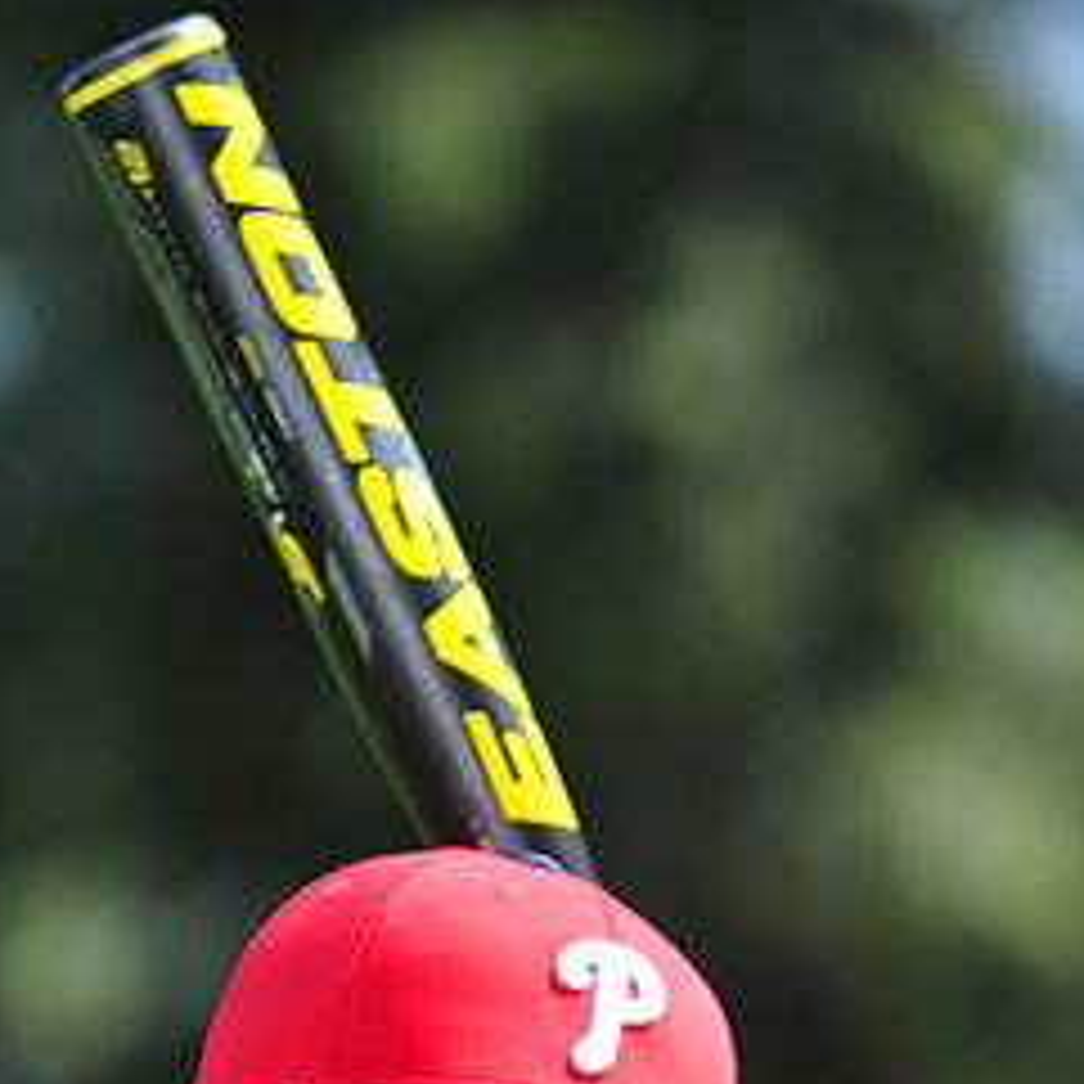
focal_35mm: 408
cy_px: 1286
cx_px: 319
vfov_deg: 4.3
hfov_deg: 4.3
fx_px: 14455
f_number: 4.5
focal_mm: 200
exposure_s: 1/640
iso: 200
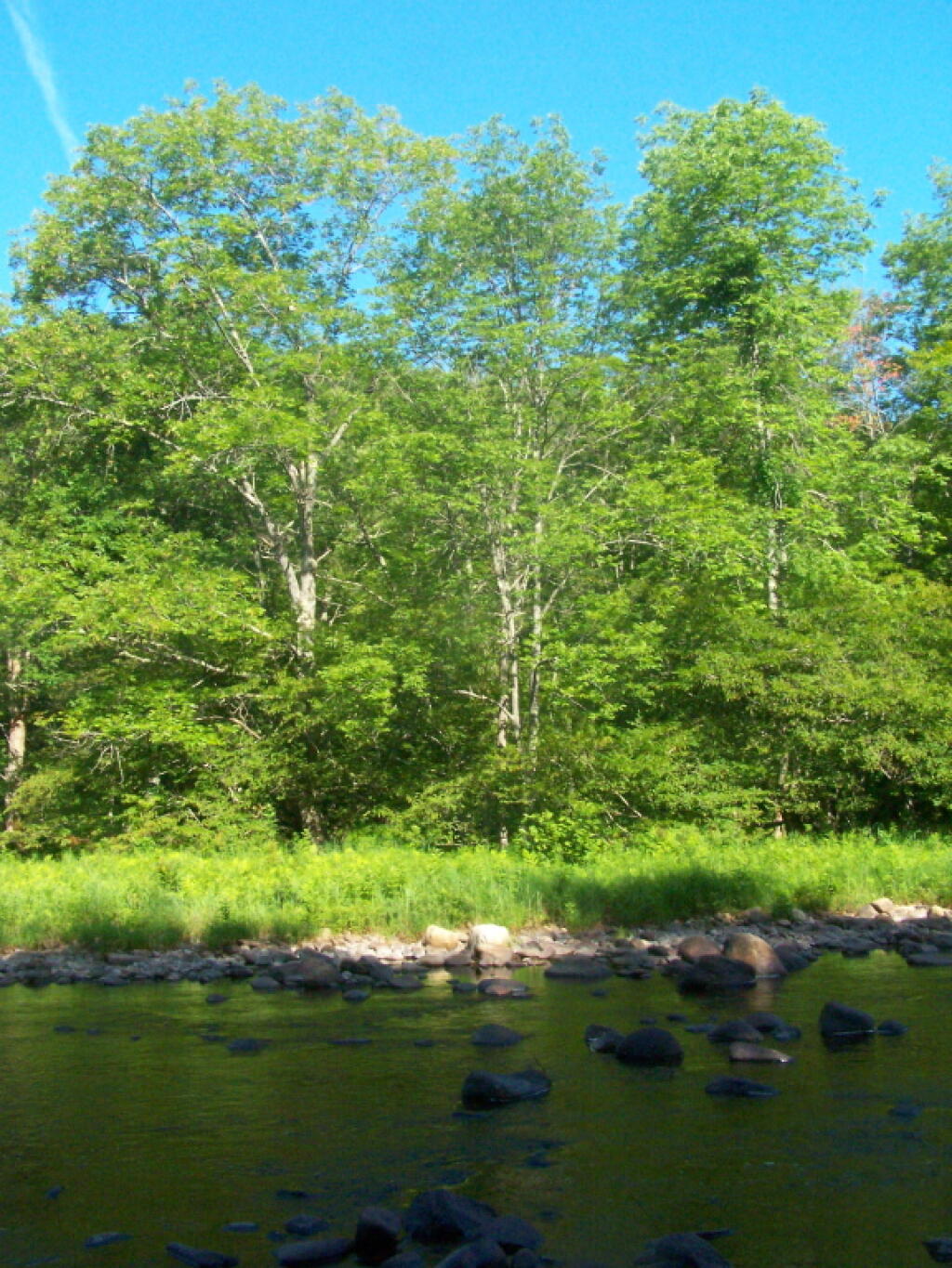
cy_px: 634
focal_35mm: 38
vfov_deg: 49.0
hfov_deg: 37.7
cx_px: 476
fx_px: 1393
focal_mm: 6.3
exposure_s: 1/640
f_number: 5.6
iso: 400
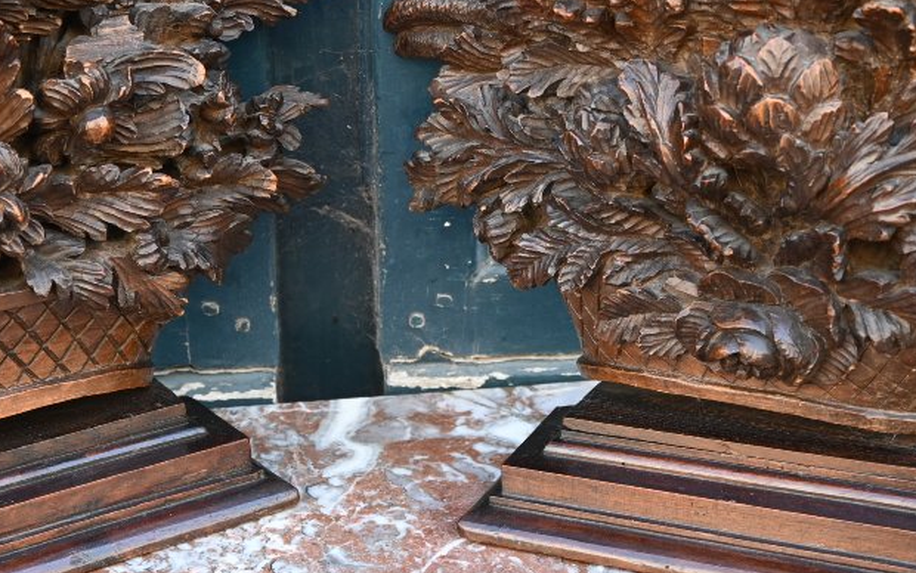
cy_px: 316
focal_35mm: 72
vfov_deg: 18.0
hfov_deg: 28.4
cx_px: 437
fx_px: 1810
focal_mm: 24.5
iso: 400
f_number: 3.8
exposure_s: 1/200
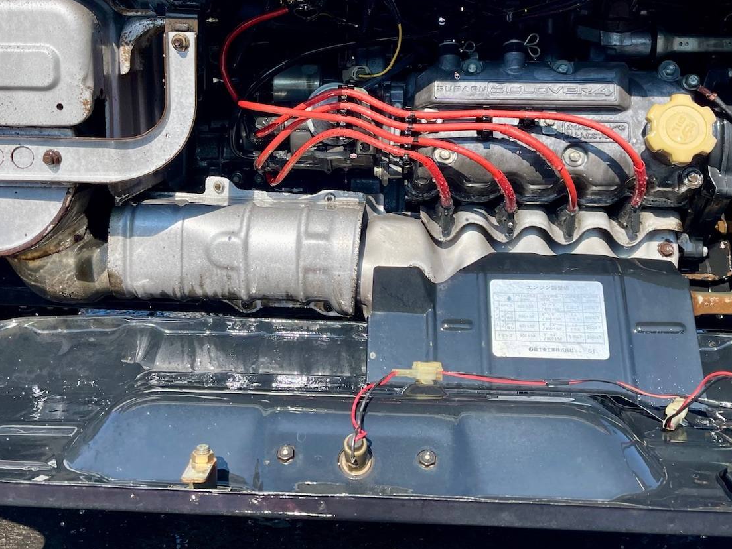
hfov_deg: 61.5
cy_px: 244
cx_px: 327
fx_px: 613
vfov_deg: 48.2
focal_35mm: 29
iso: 32
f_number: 1.6
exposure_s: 1/1883
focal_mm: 5.1
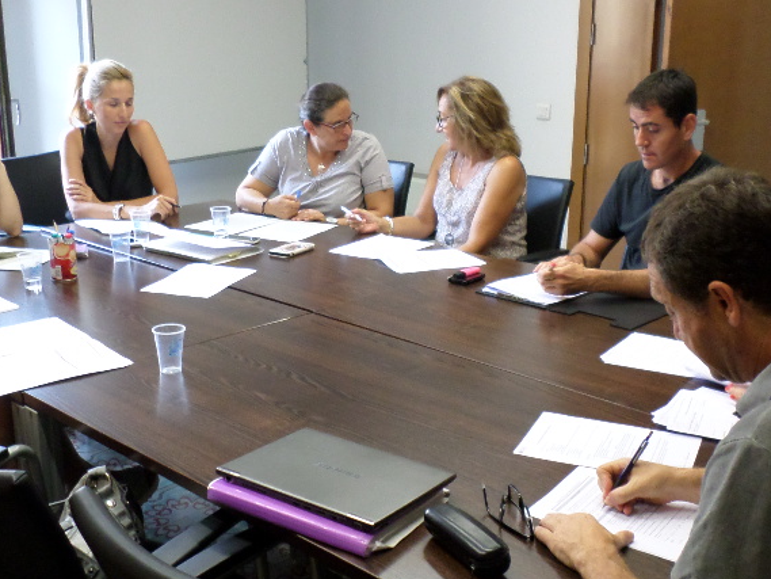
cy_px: 304
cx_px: 362
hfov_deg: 42.0
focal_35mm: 45
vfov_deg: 32.2
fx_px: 1002
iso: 240
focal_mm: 4.5
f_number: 2.5
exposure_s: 1/30
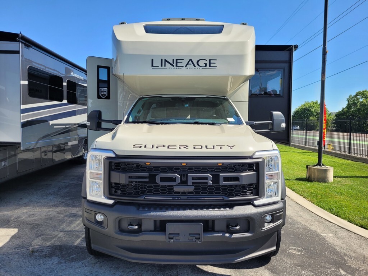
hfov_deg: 67.3
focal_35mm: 26
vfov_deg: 53.1
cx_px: 184
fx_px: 276
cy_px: 138
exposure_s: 1/1307
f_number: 1.8
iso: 40
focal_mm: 5.4
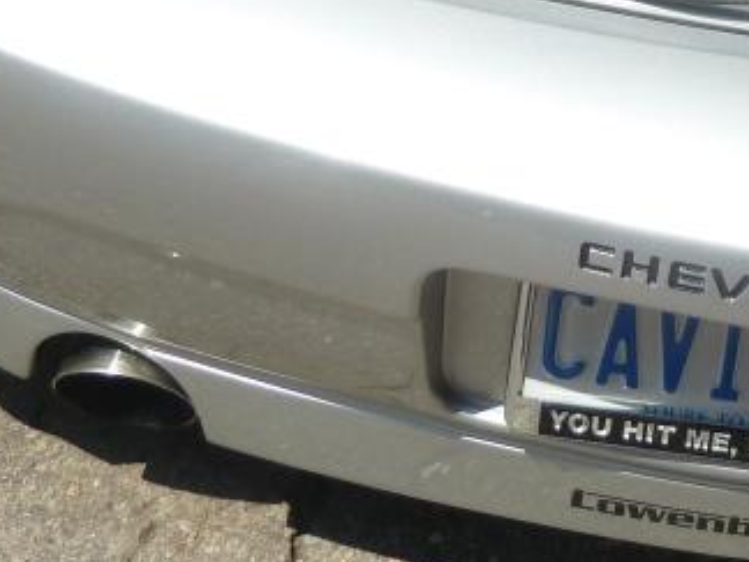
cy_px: -204
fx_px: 1709
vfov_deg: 17.3
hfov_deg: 23.2
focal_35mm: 79
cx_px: 821
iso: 80
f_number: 4
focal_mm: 4.1
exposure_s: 1/400
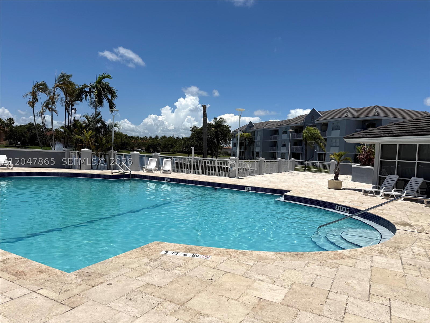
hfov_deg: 71.6
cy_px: 162
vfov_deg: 56.8
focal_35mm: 24
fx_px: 298
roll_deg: -3.1
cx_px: 215
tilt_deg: -1.3
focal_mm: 6.76
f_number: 1.78
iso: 80
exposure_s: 1/14286
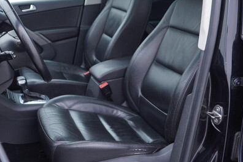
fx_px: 337
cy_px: 51
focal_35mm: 50
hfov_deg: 39.1
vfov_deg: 26.8
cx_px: 80
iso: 125
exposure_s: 1/40
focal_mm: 24
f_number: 2.8
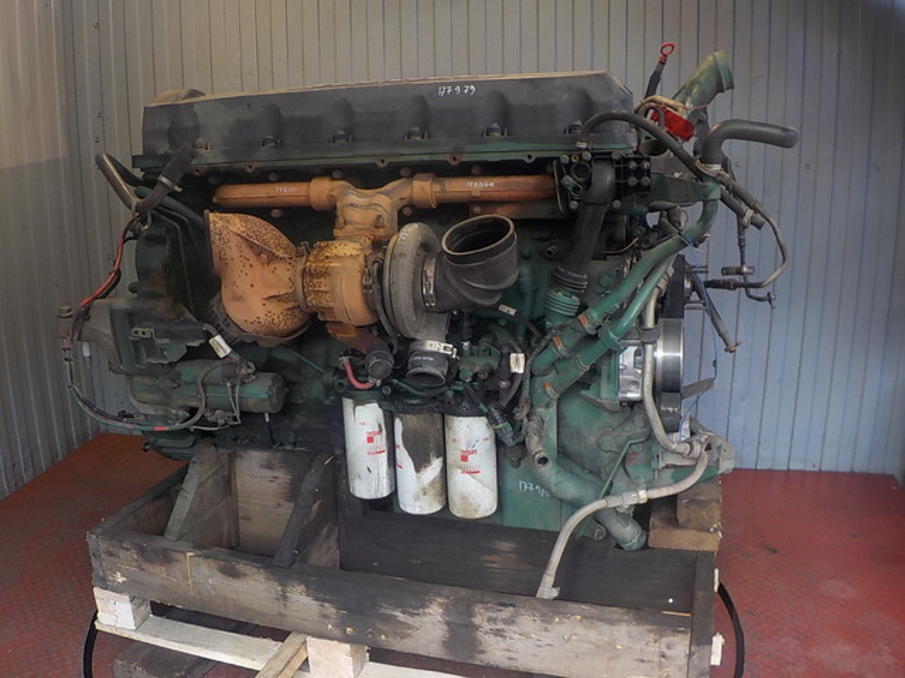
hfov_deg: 60.0
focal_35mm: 30
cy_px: 339
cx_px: 452
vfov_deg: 46.8
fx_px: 784
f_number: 3.3
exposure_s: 1/40
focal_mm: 4.1
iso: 125
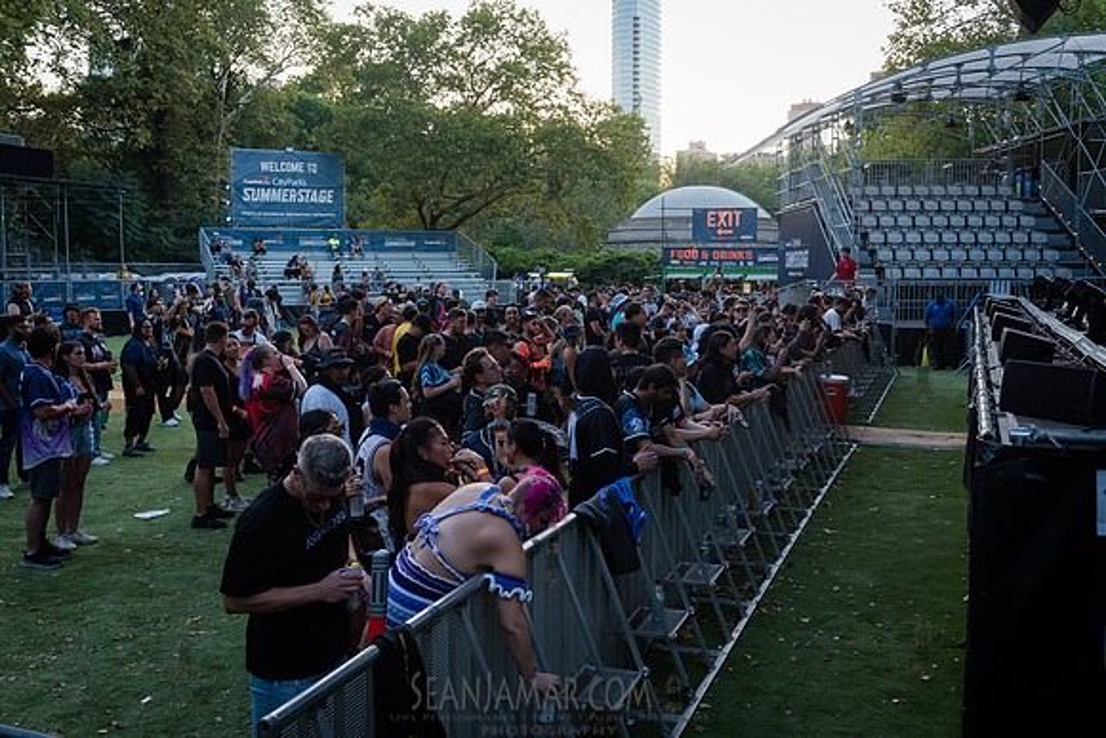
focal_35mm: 36
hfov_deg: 52.5
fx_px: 1120
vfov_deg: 36.5
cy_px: 369
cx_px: 553
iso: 2000
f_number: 4.5
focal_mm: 35
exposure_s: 1/320
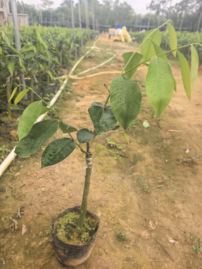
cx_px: 101
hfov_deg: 56.8
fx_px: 187
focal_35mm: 24
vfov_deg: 71.6
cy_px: 134
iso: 320
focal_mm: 5.75
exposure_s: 1/1848
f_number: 2
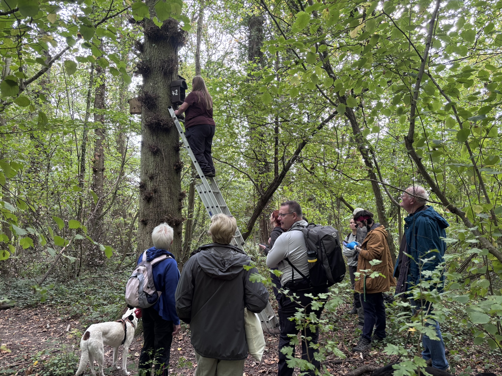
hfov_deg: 67.3
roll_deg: +1.6
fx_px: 377
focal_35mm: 26
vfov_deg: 53.1
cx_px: 251
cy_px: 188
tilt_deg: +2.8
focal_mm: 5.96
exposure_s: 1/121
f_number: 1.6
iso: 125
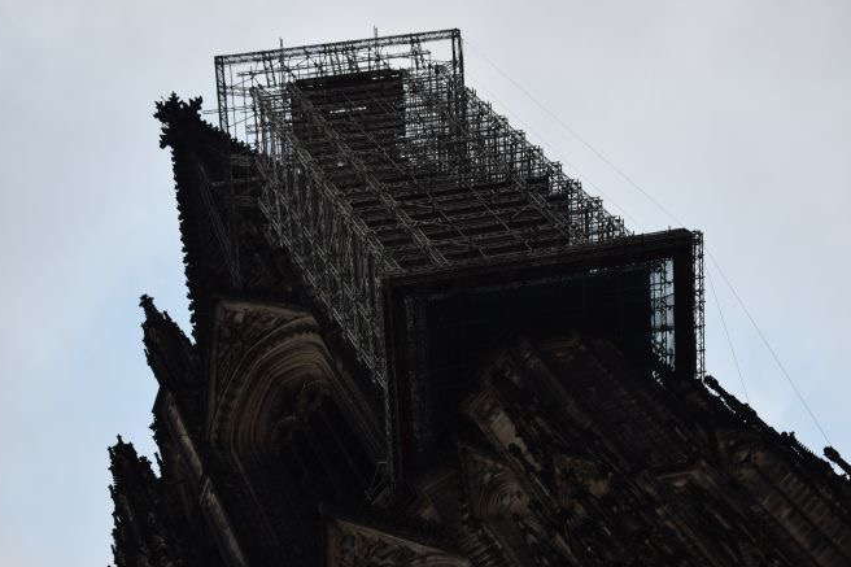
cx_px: 396
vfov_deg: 13.6
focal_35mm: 101
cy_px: 342
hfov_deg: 20.3
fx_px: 2378
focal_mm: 55
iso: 400
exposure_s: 1/80
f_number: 5.6
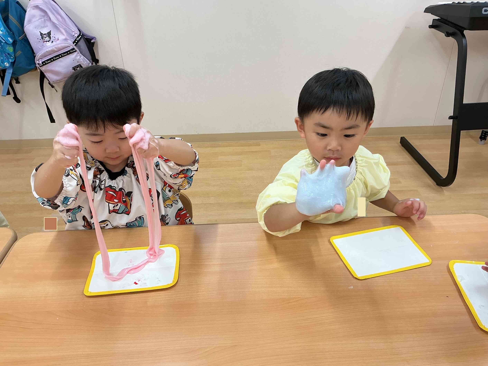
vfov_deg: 48.2
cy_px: 183
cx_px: 244
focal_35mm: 29
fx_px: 409
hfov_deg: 61.7
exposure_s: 1/120
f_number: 1.8
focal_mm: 3
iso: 64
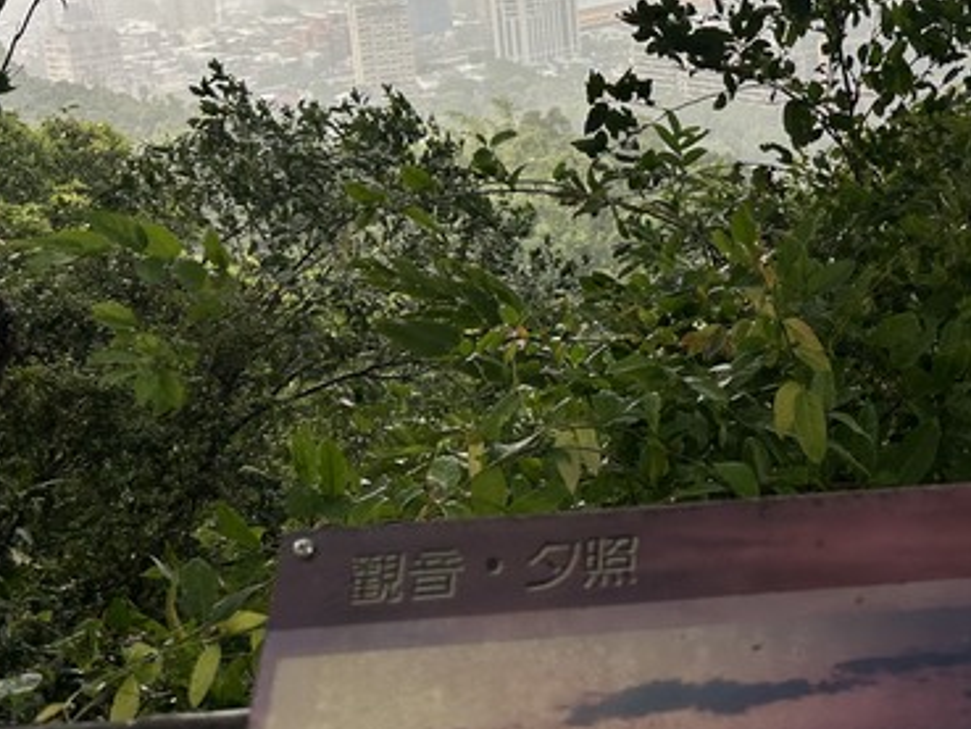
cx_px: 992
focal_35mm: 55
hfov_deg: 32.0
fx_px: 1543
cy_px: 170
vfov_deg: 26.2
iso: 50
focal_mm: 5.7
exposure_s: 1/1171
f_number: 1.5
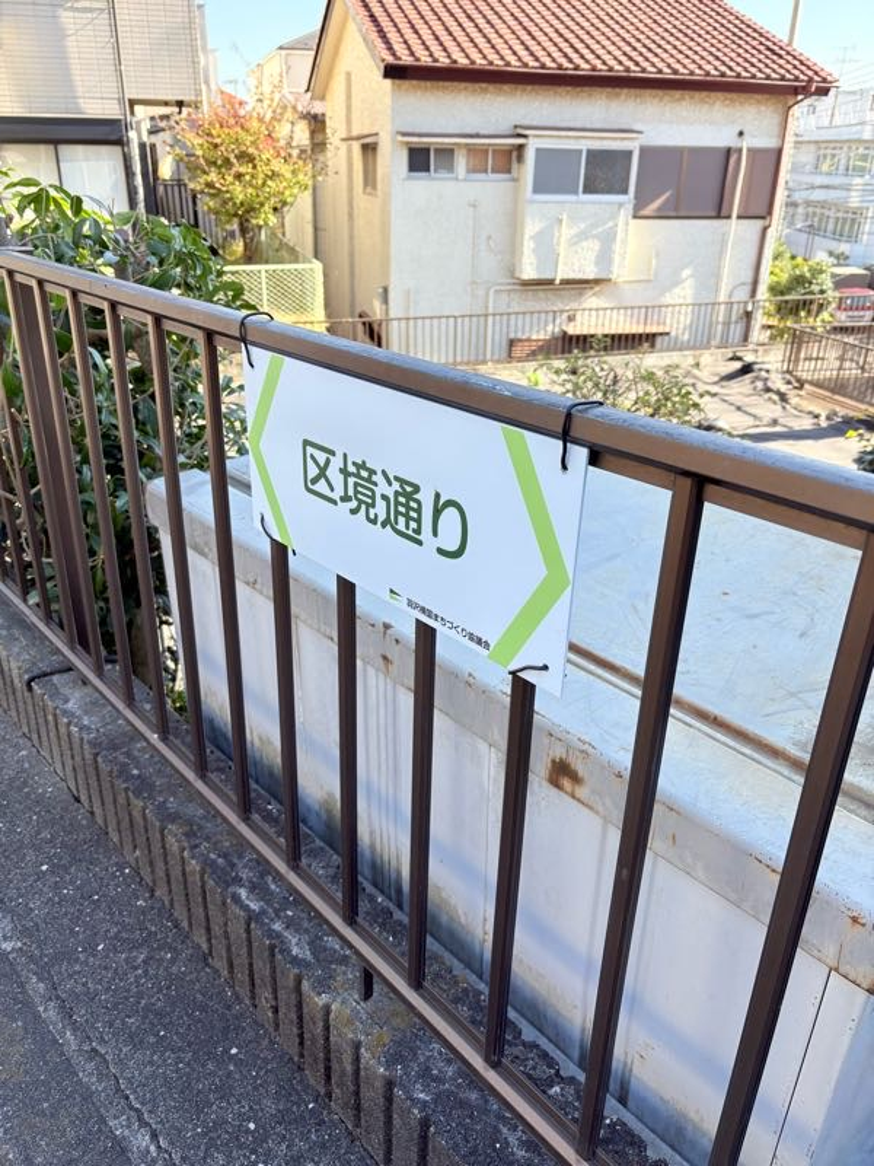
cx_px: 437
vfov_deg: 67.3
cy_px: 583
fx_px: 875
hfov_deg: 53.1
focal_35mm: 26
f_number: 1.6
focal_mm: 5.96
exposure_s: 1/552
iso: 50
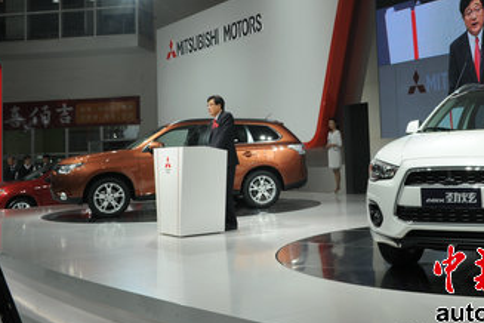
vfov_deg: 25.8
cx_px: 326
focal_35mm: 52
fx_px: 699
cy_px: 91
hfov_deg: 37.7
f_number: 14
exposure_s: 1/30
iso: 200
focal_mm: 34
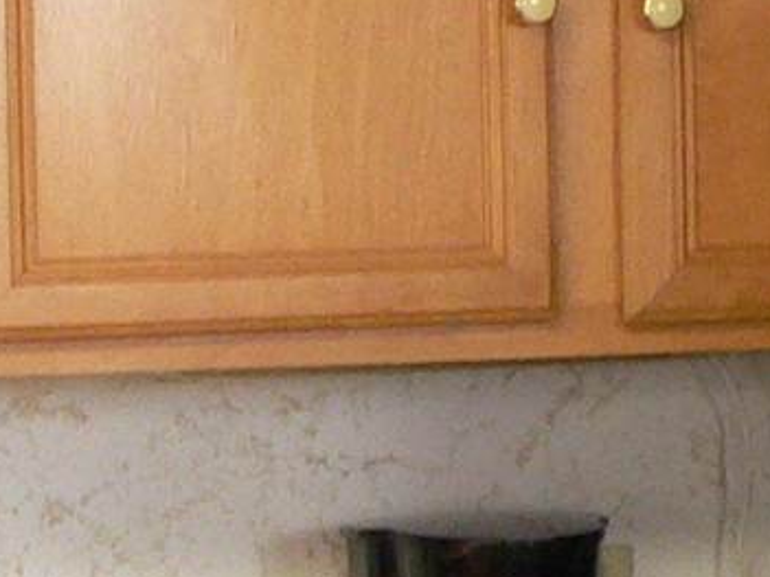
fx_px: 4670
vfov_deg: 7.0
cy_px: 590
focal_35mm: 210
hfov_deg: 9.1
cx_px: 1323
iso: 200
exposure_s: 1/13
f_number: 2.8
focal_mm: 6
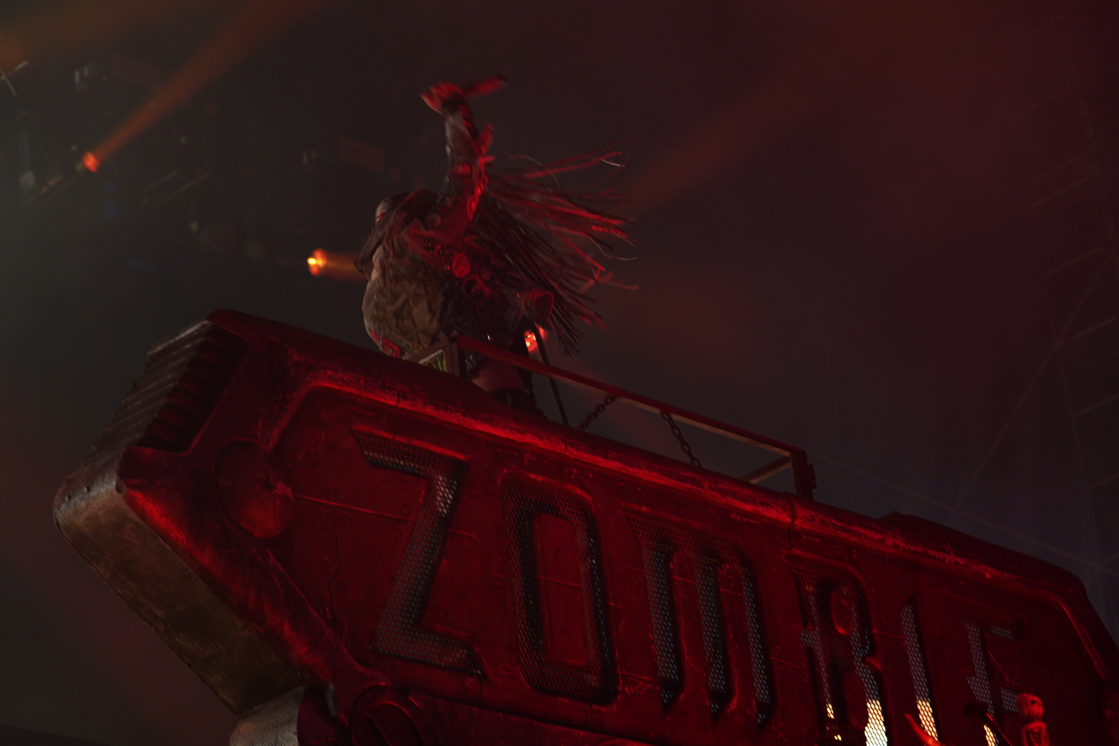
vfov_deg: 13.0
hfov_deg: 19.5
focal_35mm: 105
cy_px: 373
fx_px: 3263
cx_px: 560
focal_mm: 105
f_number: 4
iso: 800
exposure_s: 1/125
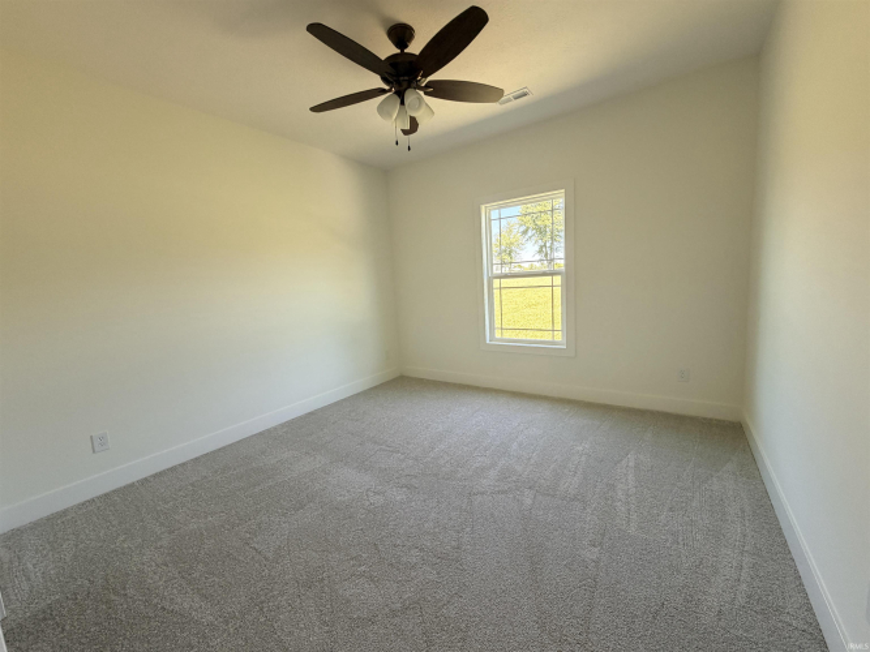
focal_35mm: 14
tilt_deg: -6.9
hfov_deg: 102.1
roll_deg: +3.9
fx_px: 352
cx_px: 435
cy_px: 326
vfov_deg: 85.7
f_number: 2.2
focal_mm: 2.22
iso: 200
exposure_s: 1/121
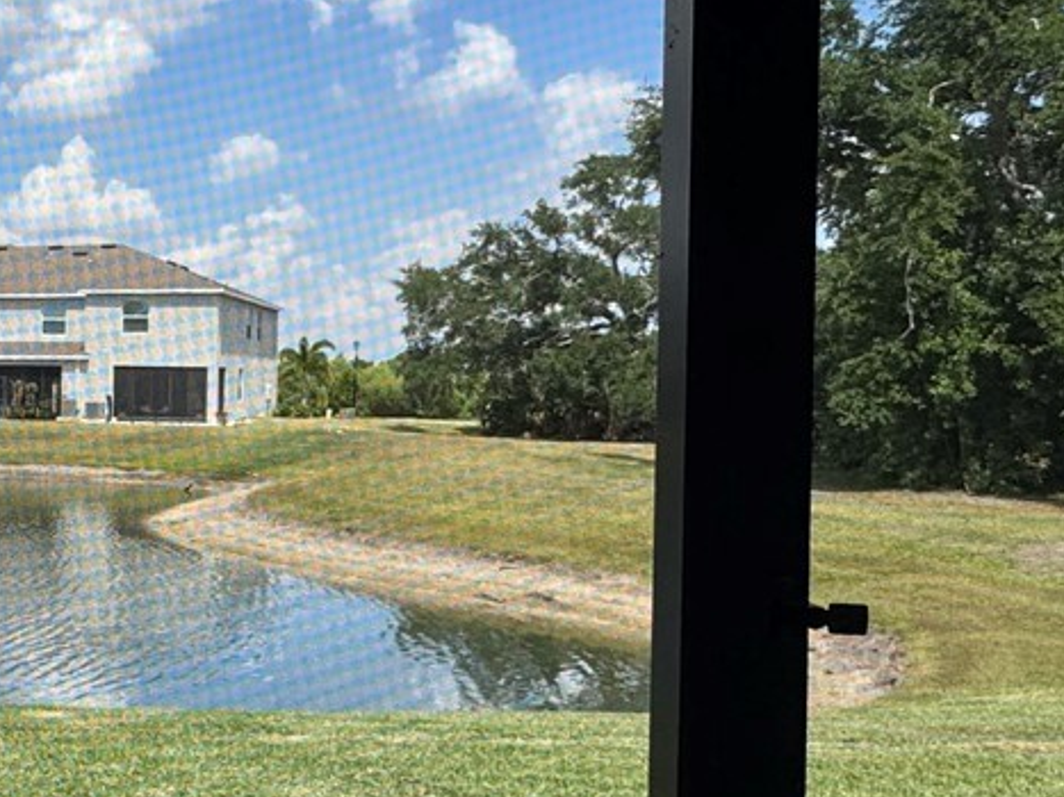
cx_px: -21
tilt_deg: -1.4
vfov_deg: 30.3
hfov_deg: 35.5
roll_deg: -1.0
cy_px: 410
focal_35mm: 48
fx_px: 1475
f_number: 2.2
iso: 50
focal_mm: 2.22
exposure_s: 1/1536
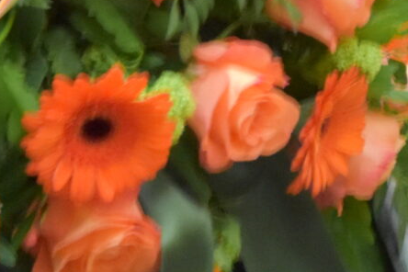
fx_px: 8339
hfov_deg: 2.8
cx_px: -238
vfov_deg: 1.9
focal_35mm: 736
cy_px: -53
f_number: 5.6
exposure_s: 1/60
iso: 2800
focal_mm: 85
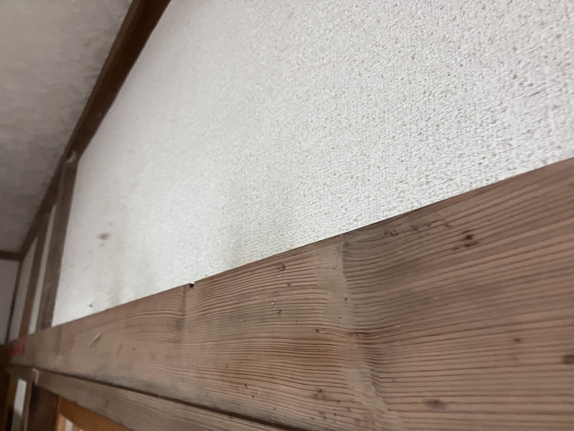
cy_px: 216
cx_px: 287
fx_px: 464
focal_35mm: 28
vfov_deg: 49.7
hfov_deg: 63.4
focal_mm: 3.99
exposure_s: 1/60
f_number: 1.8
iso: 250
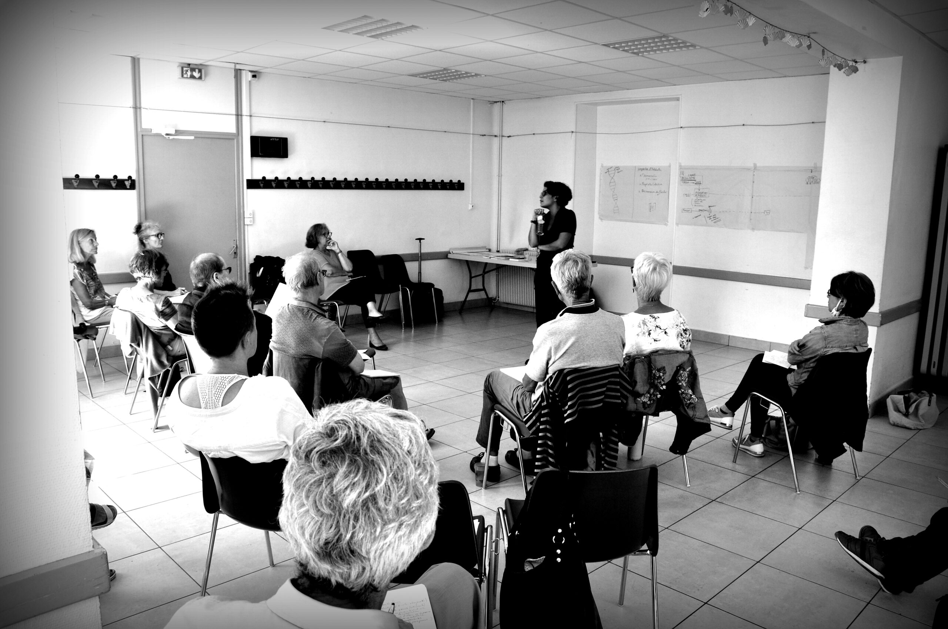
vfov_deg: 47.8
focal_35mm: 27
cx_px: 474
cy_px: 314
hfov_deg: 67.4
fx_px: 710
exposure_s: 1/50
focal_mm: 18
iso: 400
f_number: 8
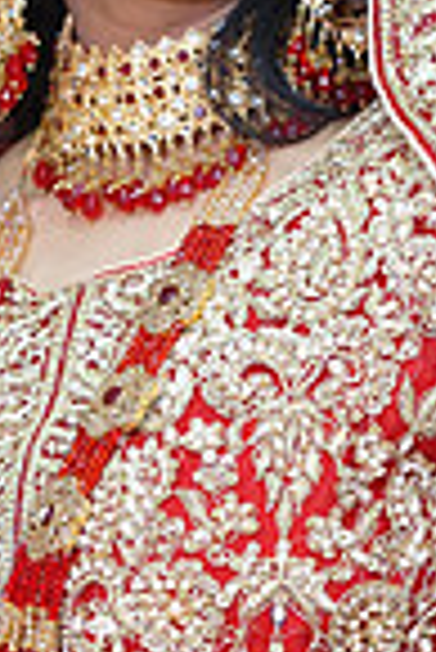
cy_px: 324
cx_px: 209
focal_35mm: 339
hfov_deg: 4.1
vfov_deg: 6.1
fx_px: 6143
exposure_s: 1/160
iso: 640
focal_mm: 85
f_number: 2.8
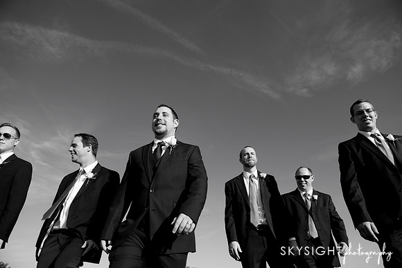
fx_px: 268
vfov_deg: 53.2
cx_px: 201
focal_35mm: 24
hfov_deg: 73.7
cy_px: 134
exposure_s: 1/1600
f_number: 4.5
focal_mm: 24
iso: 250
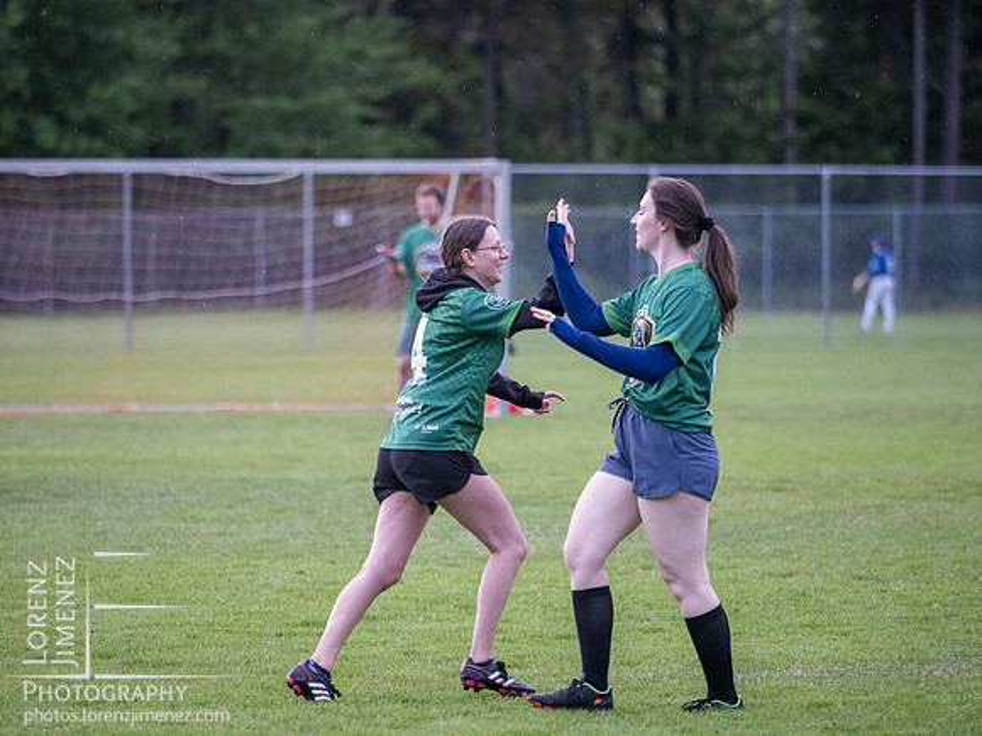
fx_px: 8511
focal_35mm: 300
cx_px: 491
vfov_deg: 5.0
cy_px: 368
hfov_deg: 6.6
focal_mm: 150
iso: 2000
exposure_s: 1/1000
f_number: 2.8
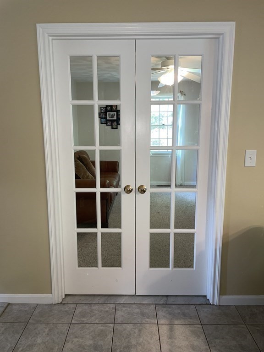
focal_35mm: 26
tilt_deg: -9.7
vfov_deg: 67.3
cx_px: 132
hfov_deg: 53.1
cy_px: 176
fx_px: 264
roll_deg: +0.7
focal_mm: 4.2
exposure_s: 1/30
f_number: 1.6
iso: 40
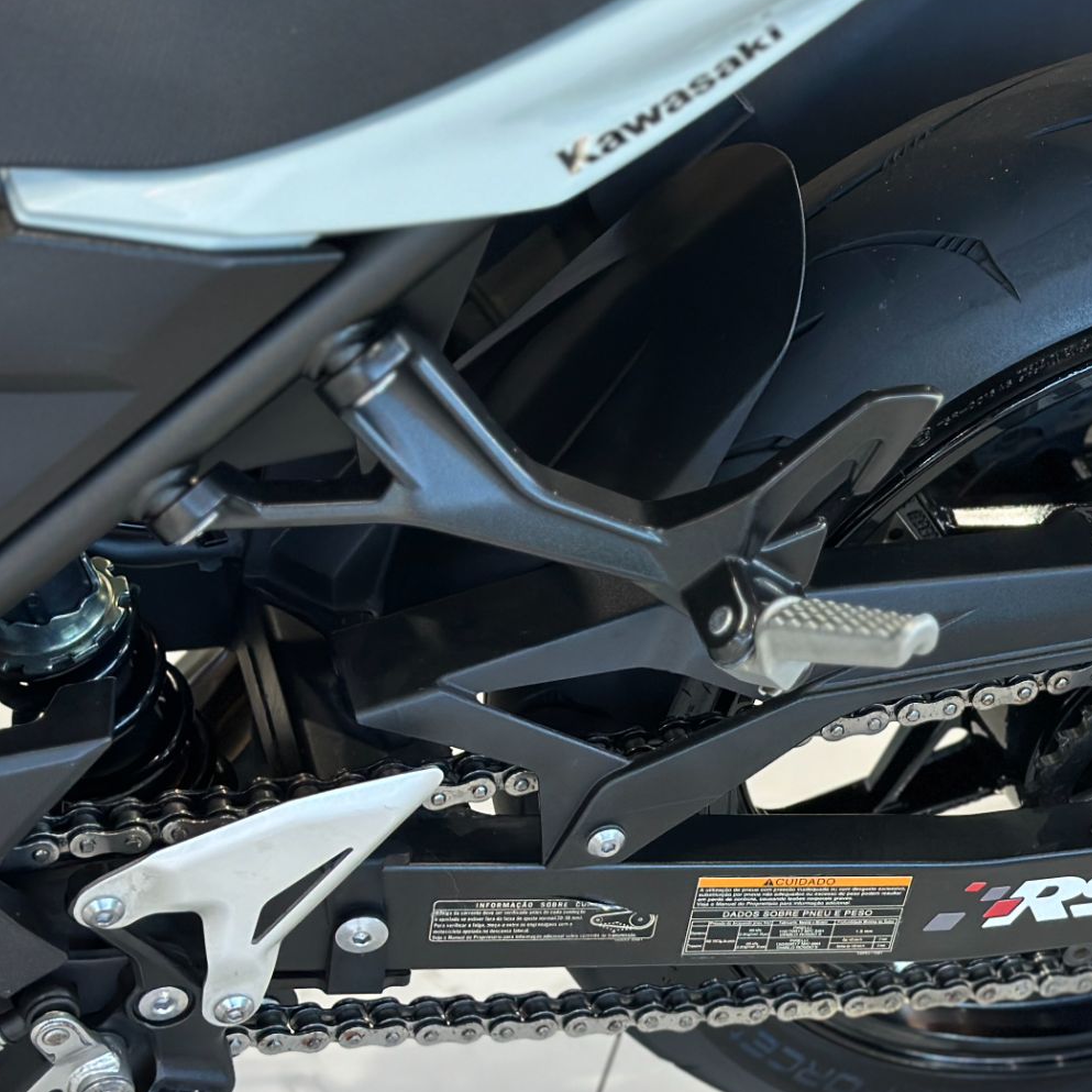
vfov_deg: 21.1
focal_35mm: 82
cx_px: 931
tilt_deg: -30.4
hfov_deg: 20.8
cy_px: 659
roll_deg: +2.5
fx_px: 2927
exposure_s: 1/120
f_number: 1.78
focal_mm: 6.86
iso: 160
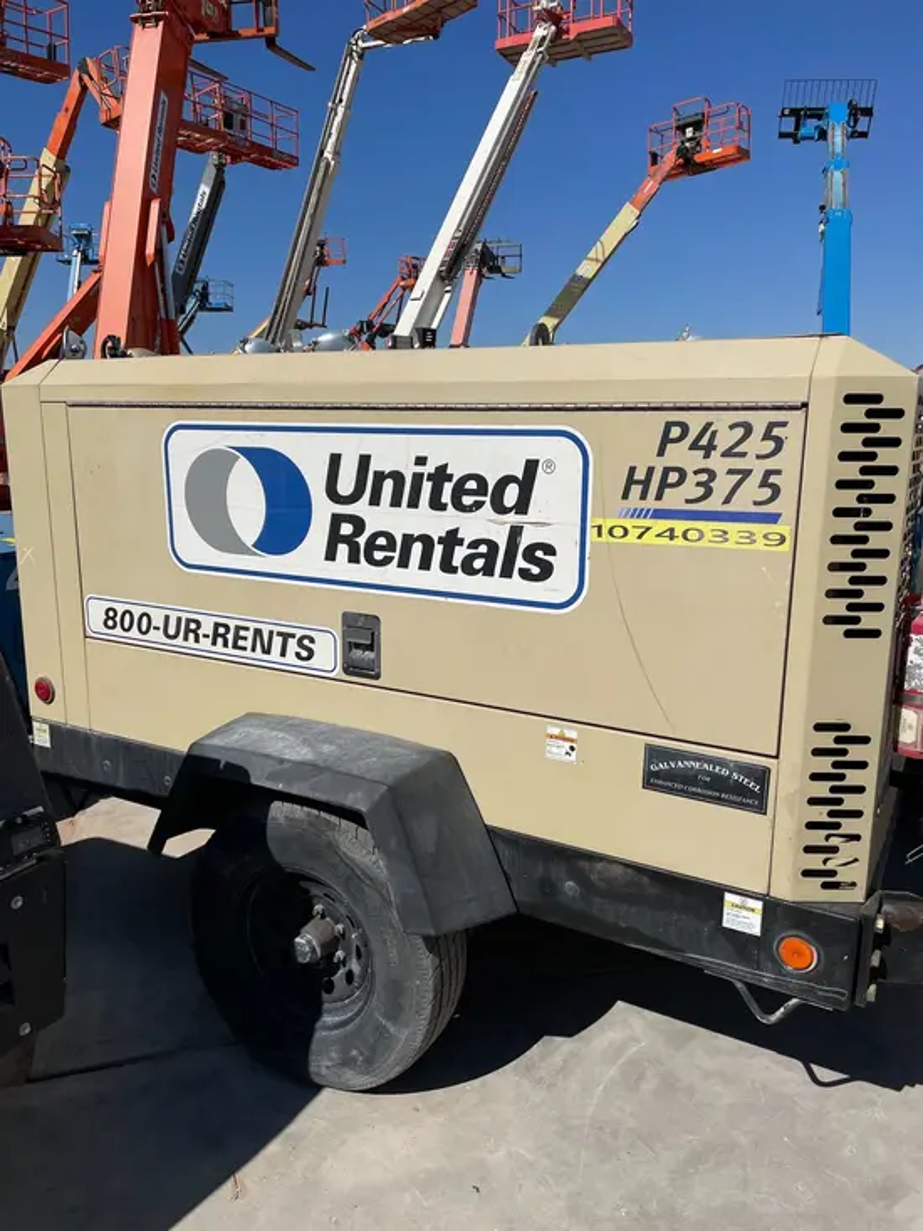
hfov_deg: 53.1
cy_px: 616
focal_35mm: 26
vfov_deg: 67.3
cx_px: 462
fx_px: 924
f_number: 1.6
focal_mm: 4.2
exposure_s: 1/13333
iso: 50
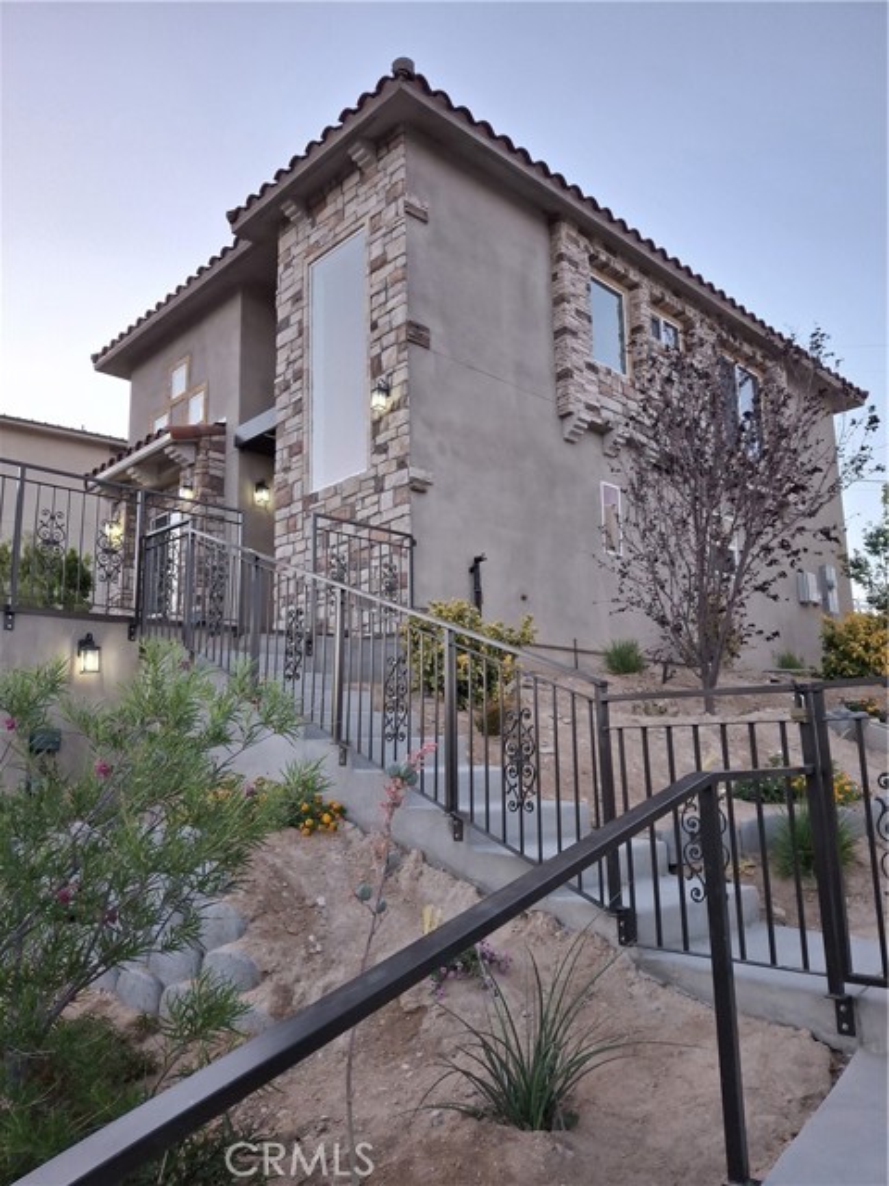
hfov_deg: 54.9
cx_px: 444
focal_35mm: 25
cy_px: 593
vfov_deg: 69.4
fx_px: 856
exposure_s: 1/120
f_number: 1.8
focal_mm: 4.69
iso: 160
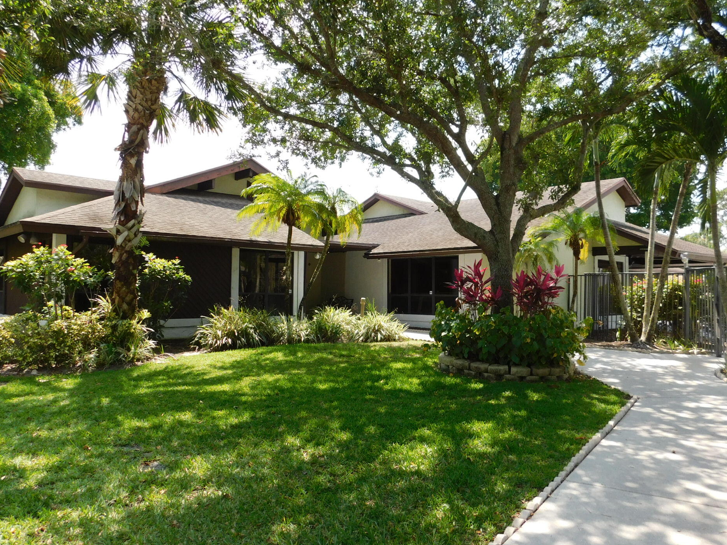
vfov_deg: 49.8
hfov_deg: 63.4
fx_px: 588
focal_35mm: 28
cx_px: 383
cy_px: 279
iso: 125
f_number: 3
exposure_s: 1/500
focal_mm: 4
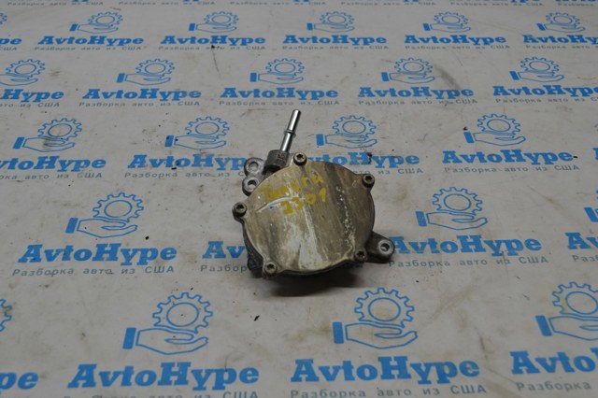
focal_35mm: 42
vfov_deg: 31.9
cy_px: 199
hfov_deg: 46.4
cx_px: 299
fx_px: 697
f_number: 5.6
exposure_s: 1/125
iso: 320
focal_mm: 28
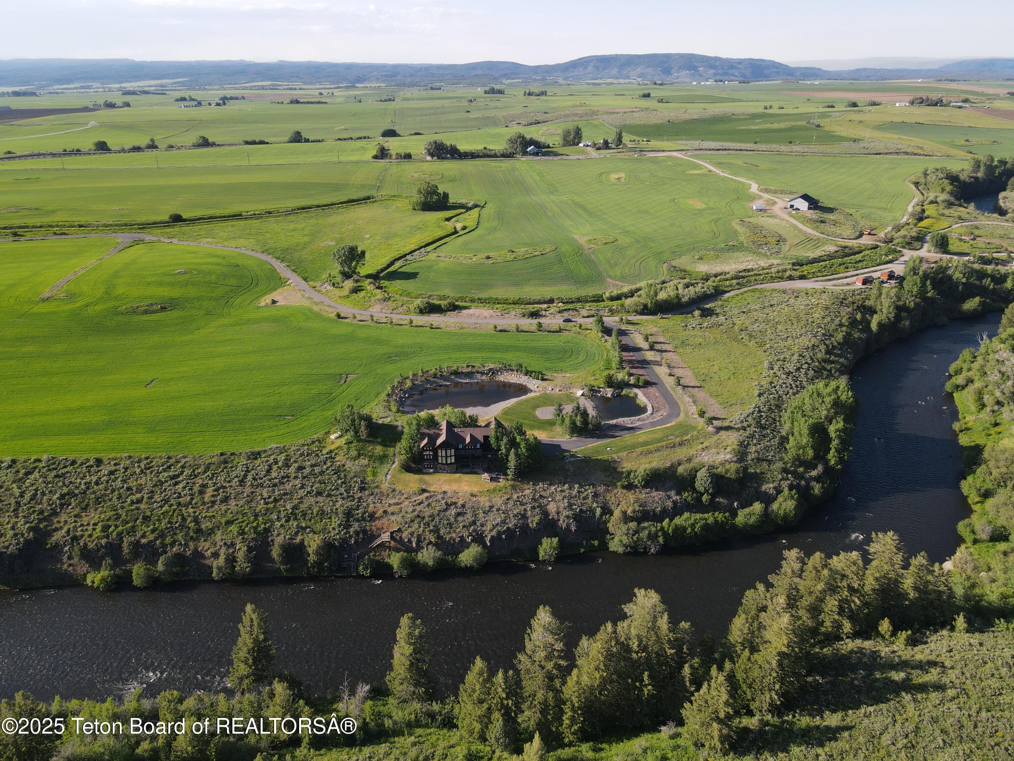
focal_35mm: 24
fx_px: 703
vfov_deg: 56.8
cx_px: 507
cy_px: 380
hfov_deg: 71.6
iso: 110
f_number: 2.8
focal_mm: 4.5
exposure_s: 1/350
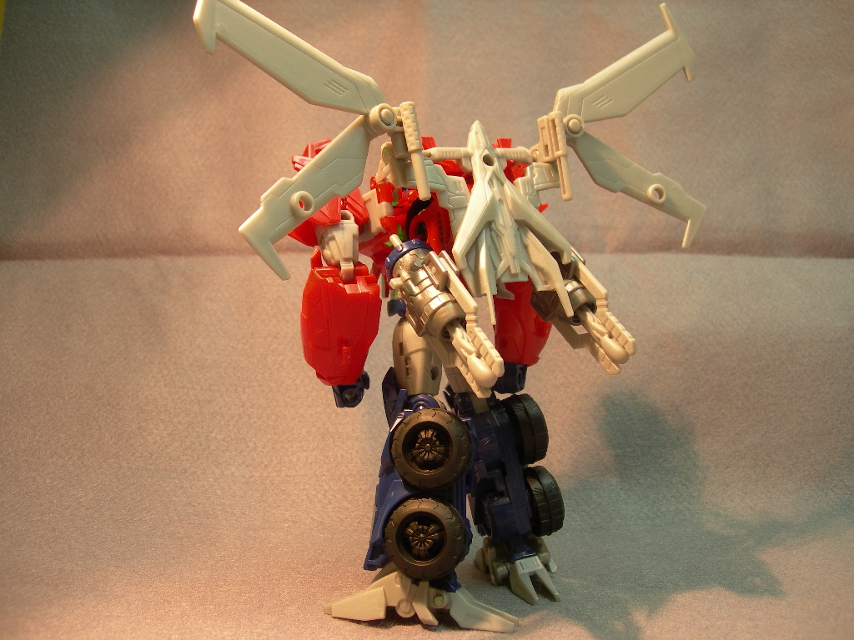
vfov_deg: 37.7
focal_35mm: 38
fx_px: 937
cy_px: 320
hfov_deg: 49.0
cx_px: 427
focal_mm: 7.8
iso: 50
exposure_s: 1/11.7
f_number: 2.8
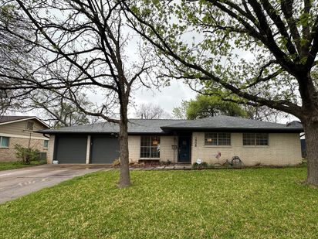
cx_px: 191
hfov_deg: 89.8
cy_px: 136
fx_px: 156
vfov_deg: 74.4
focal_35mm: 17
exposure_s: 1/190
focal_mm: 2.22
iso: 40
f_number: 2.2
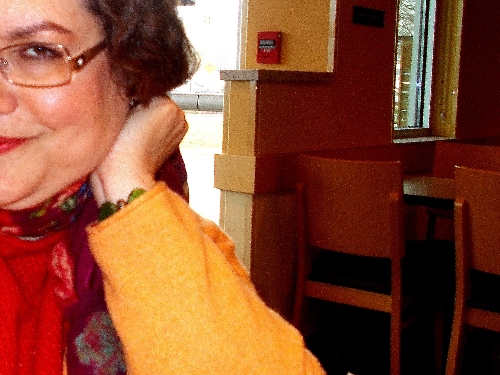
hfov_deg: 31.2
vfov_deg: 24.7
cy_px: 131
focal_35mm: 59
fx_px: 852
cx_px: 48
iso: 100
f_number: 3.4
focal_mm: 5.3
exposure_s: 1/25
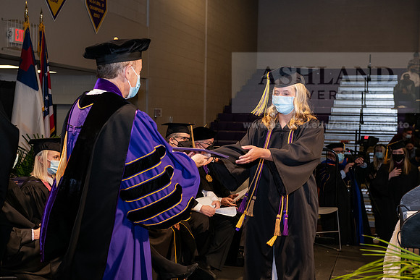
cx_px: 210
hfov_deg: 33.4
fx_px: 700
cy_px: 140
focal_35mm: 60
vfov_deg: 22.6
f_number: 6.3
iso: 1600
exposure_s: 1/200
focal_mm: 60
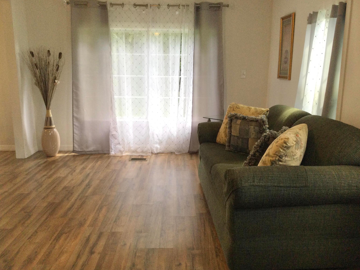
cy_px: 134
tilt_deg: -10.8
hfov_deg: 56.8
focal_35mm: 32
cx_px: 184
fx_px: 333
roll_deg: -1.8
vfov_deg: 44.2
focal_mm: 3.3
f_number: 2.4
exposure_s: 1/40
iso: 25
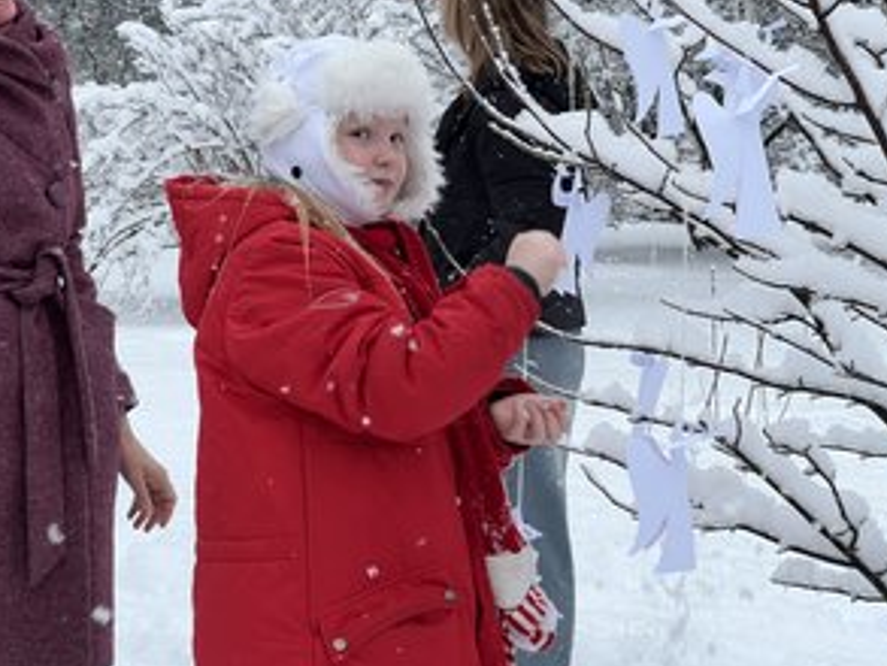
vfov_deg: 14.1
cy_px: 224
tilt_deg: -1.8
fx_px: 2692
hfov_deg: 18.7
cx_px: 566
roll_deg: -0.4
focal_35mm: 105
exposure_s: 1/189
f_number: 2.8
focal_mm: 9
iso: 32
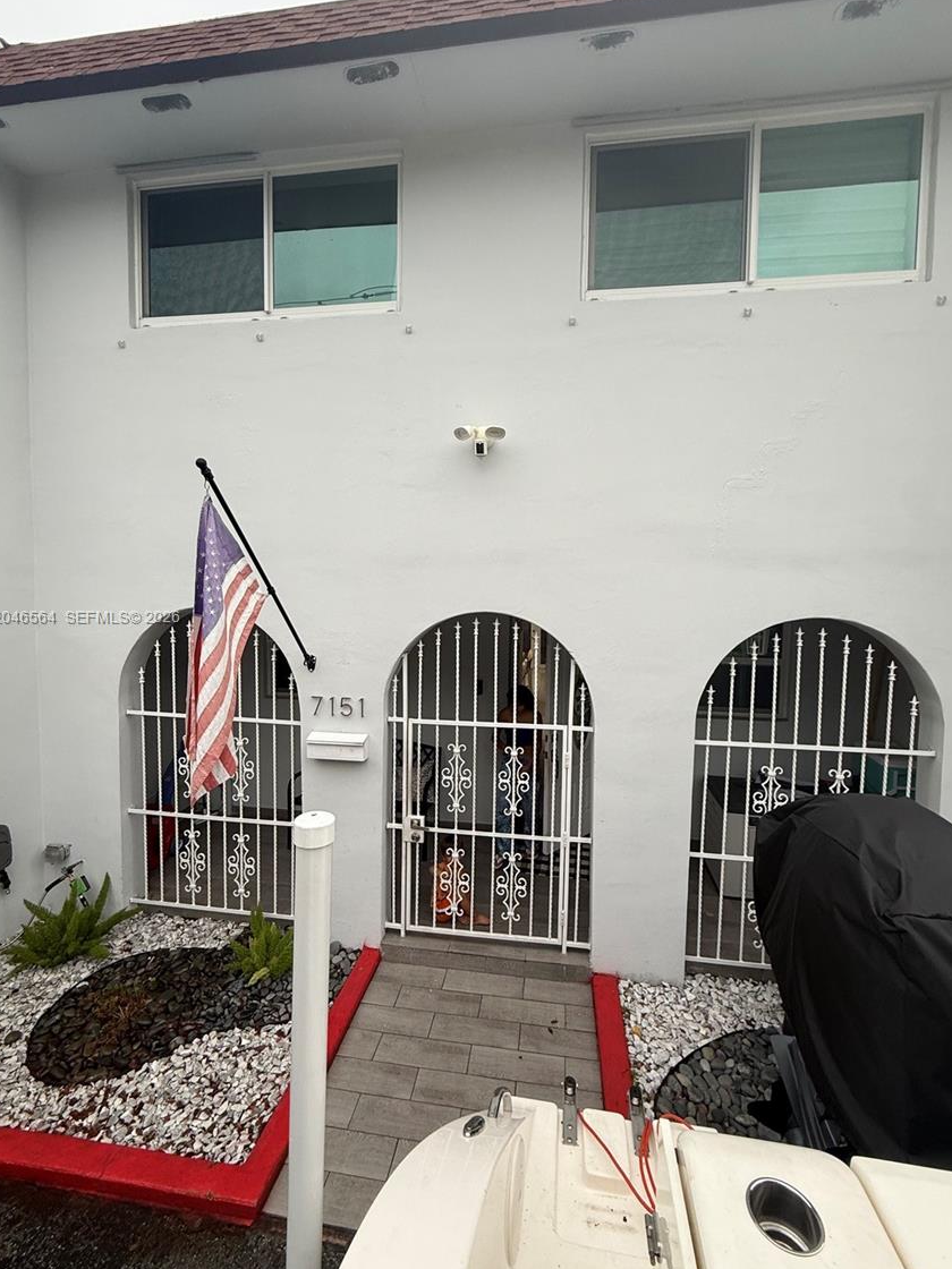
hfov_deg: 81.7
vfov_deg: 98.2
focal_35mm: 15
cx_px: 481
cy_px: 619
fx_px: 550
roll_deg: -0.6
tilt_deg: -1.9
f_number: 2.2
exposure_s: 1/99
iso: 80
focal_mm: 2.22
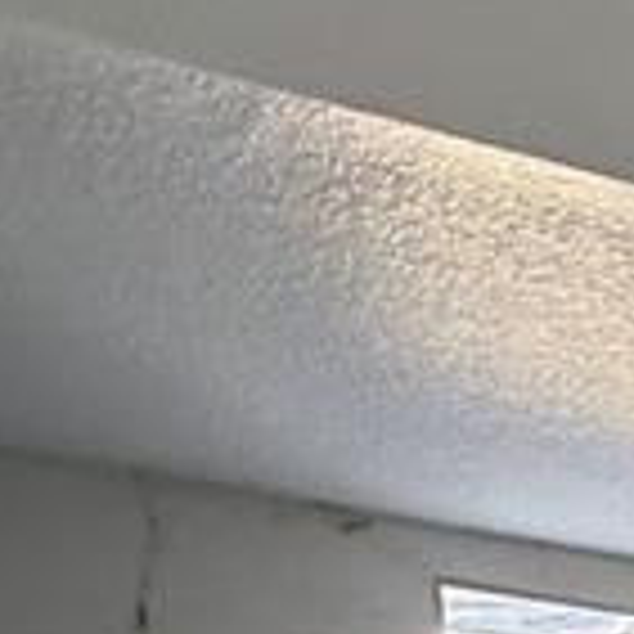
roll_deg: +1.7
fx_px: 2176
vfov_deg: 12.1
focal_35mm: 105
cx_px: 1655
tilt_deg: -4.2
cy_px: 1668
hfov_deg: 12.1
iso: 200
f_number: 2.2
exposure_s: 1/99
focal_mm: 2.22
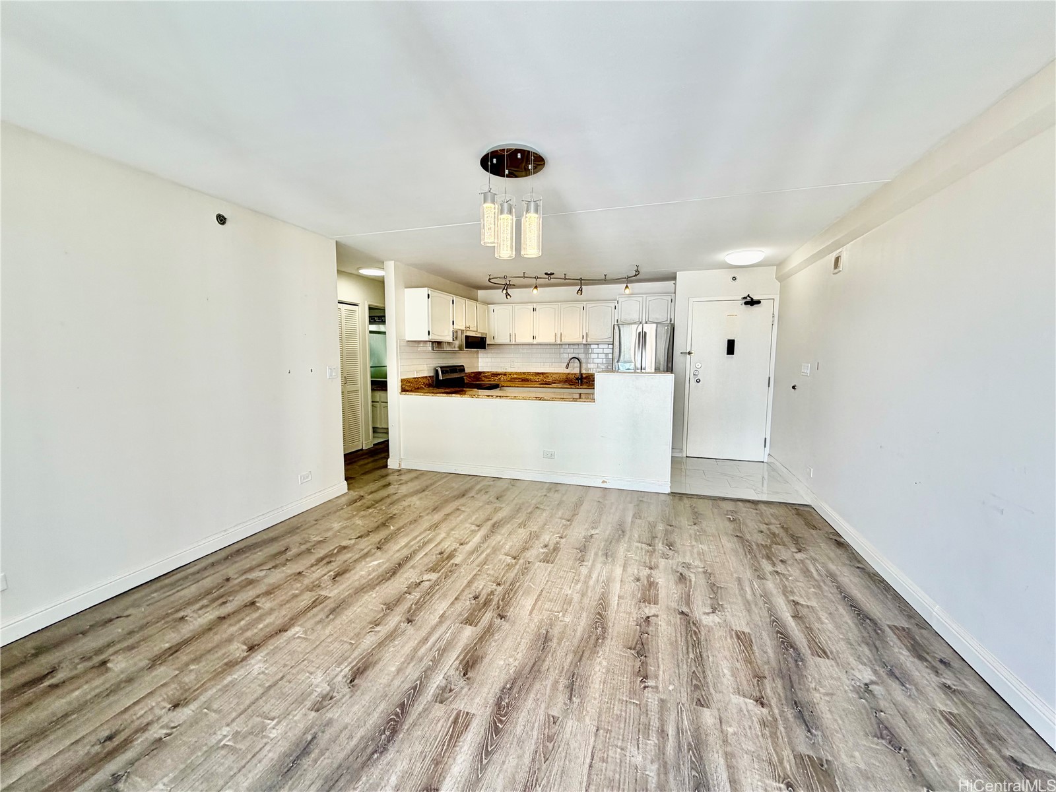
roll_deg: +0.0
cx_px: 528
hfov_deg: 102.1
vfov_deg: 85.7
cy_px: 396
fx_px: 427
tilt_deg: -6.2
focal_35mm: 14
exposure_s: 1/120
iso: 40
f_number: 2.2
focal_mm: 2.22
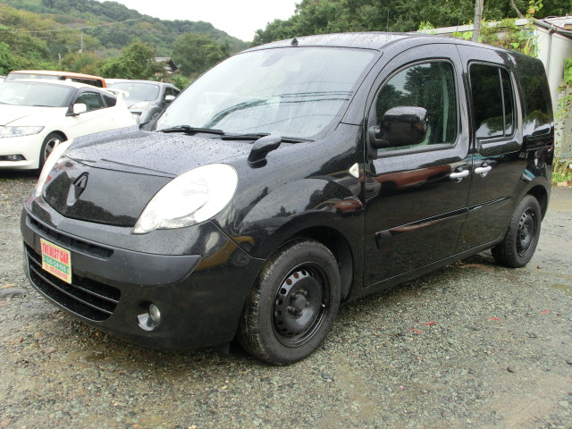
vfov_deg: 38.7
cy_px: 214
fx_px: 611
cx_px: 286
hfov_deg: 50.1
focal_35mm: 37
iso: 250
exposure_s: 1/60
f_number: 3.9
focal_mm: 6.61
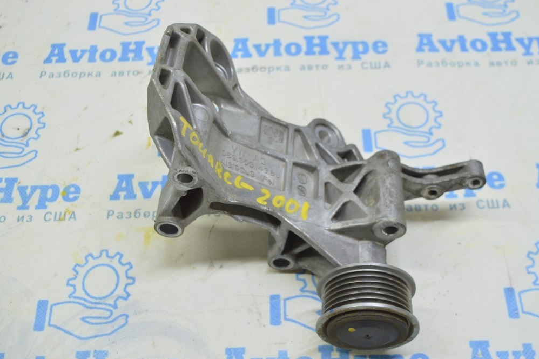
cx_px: 276
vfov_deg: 33.4
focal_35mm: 40
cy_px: 183
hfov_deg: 48.5
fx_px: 598
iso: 400
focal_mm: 26
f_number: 5.6
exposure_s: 1/20
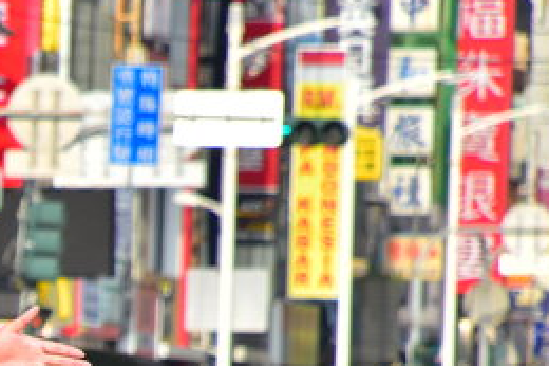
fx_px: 11855
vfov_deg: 1.8
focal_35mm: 778
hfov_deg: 2.6
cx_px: -462
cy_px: 575
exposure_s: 1/1000
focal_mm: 135
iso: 400
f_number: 8
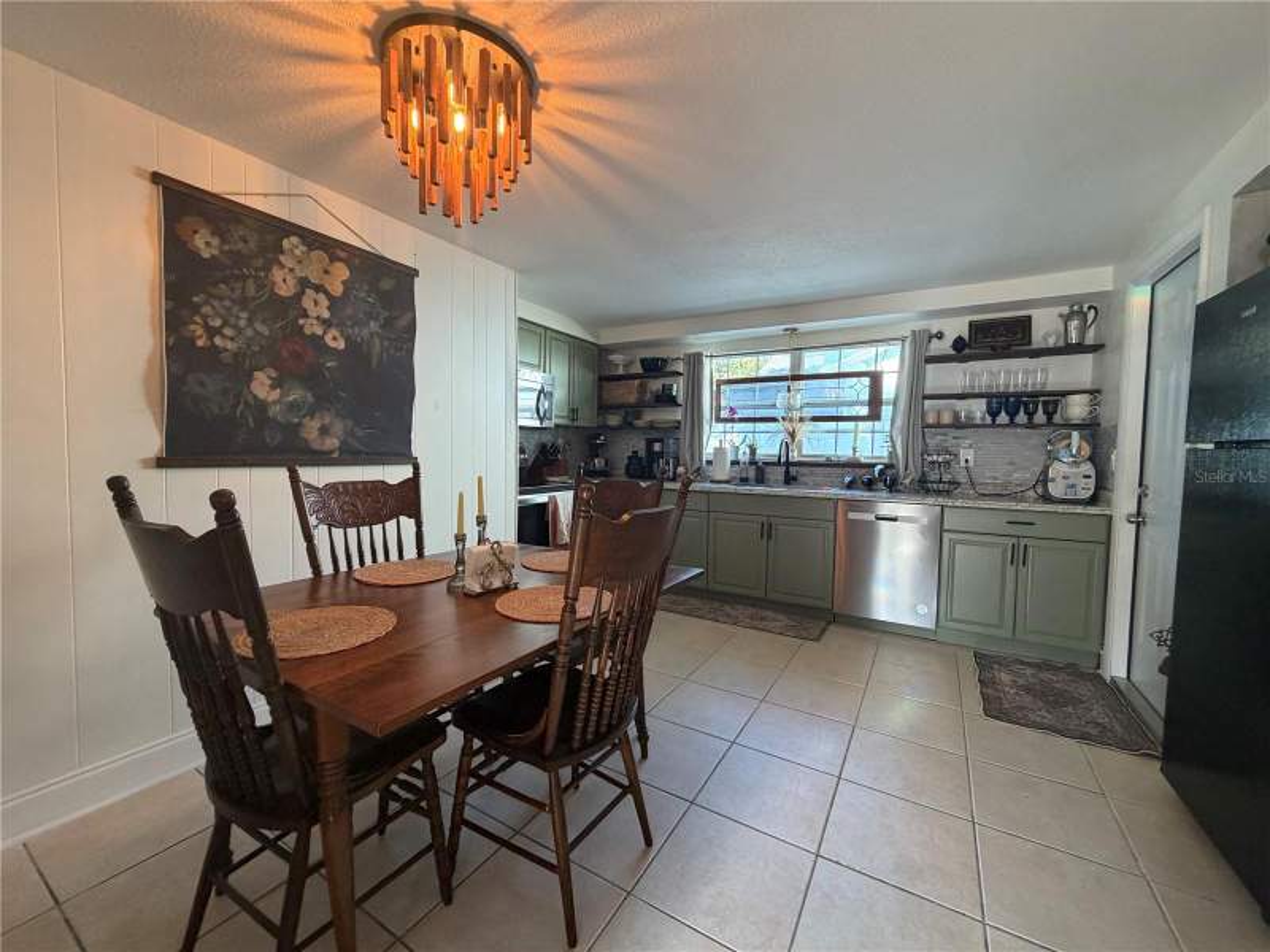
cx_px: 635
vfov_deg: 85.7
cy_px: 476
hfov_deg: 102.1
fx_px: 514
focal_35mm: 14
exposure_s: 1/60
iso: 250
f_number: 2.2
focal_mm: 2.22
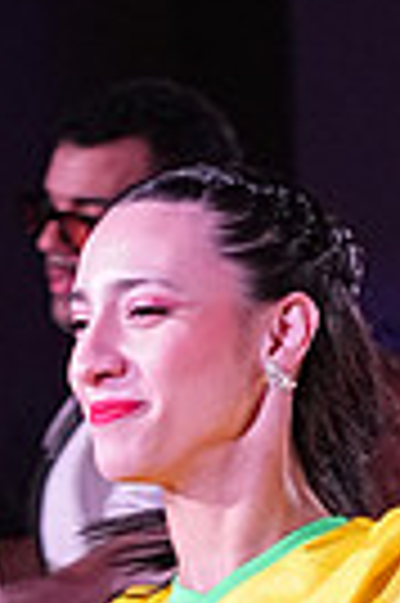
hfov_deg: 3.1
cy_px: 1094
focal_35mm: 443
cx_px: -187
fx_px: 7402
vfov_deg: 4.6
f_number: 5
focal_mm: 68
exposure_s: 1/320
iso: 2500
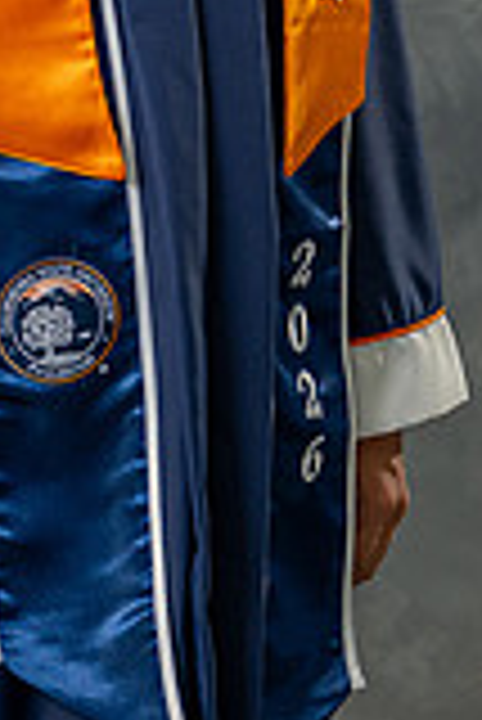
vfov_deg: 8.9
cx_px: 91
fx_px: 4549
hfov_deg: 6.1
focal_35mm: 227
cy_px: -249
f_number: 3.5
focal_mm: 42
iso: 200
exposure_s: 1/200
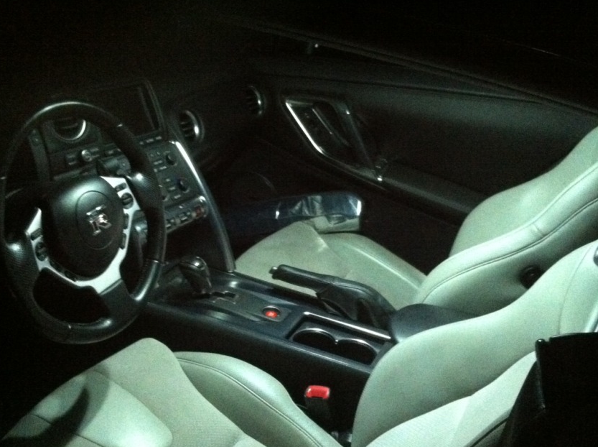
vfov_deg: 33.4
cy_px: 264
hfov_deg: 43.9
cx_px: 288
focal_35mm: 43
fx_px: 742
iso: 1000
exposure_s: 1/15
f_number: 2.8
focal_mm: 3.9
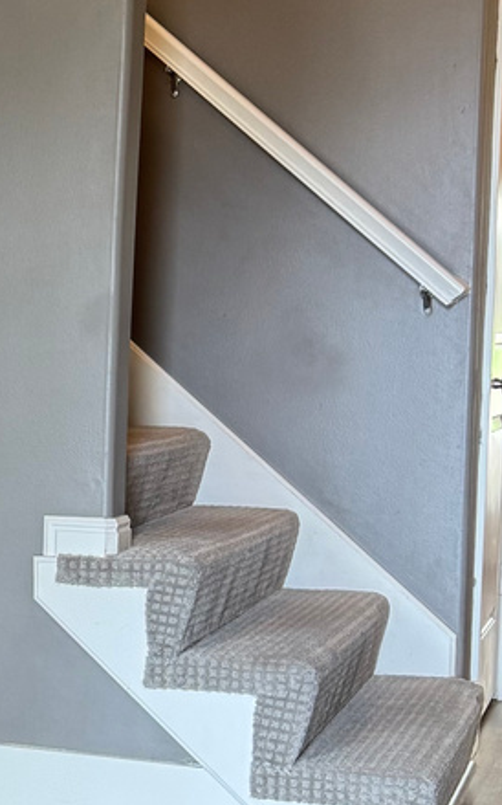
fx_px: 1950
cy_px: 513
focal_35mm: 89
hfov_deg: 13.1
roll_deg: +0.4
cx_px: -421
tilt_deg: -4.8
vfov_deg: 23.2
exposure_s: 1/60
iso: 250
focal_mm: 6.76
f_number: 1.78
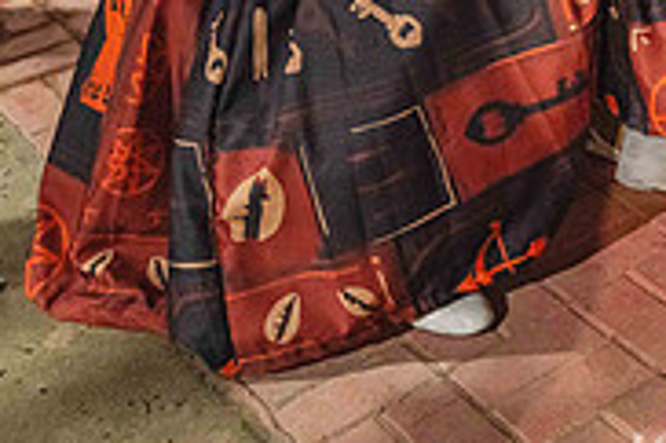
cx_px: 816
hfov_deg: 23.6
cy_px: -200
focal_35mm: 78
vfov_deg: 16.1
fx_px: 1442
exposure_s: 1/60
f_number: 4
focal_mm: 24.5
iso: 1250
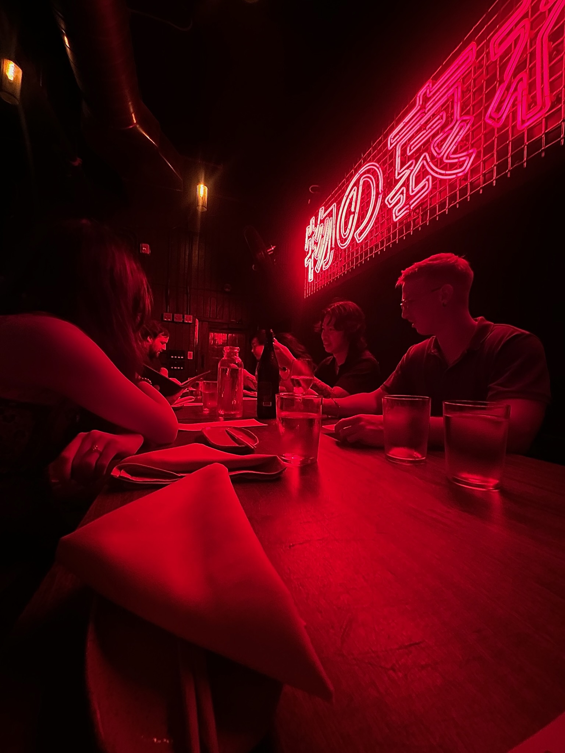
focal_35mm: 14
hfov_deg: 85.7
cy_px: 376
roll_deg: -3.5
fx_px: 305
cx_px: 282
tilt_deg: +1.6
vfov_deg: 102.1
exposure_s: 1/60
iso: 400
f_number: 2.2
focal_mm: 2.22
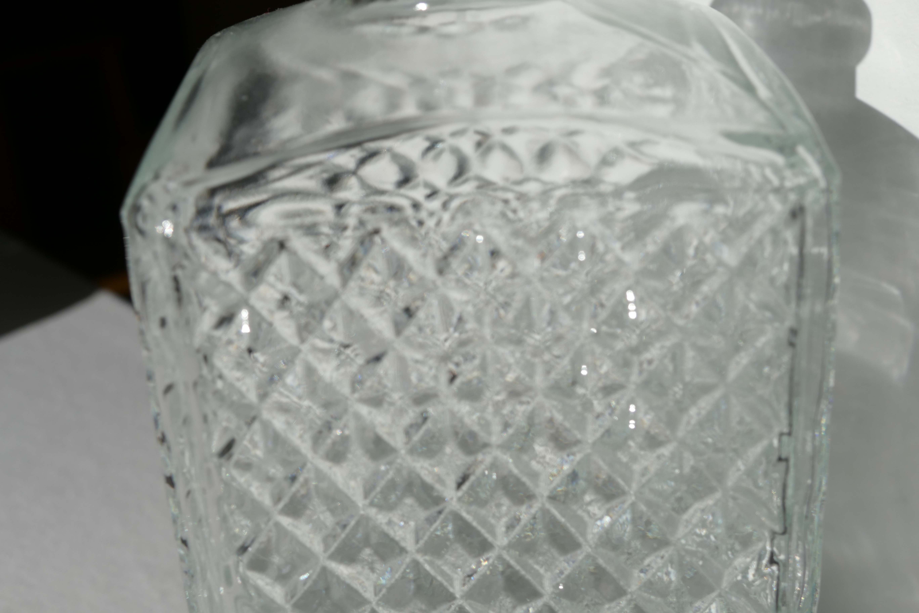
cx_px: 460
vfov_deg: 23.8
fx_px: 1455
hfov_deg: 35.1
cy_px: 306
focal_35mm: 57
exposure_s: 1/1600
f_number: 5.6
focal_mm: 20.62
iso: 125
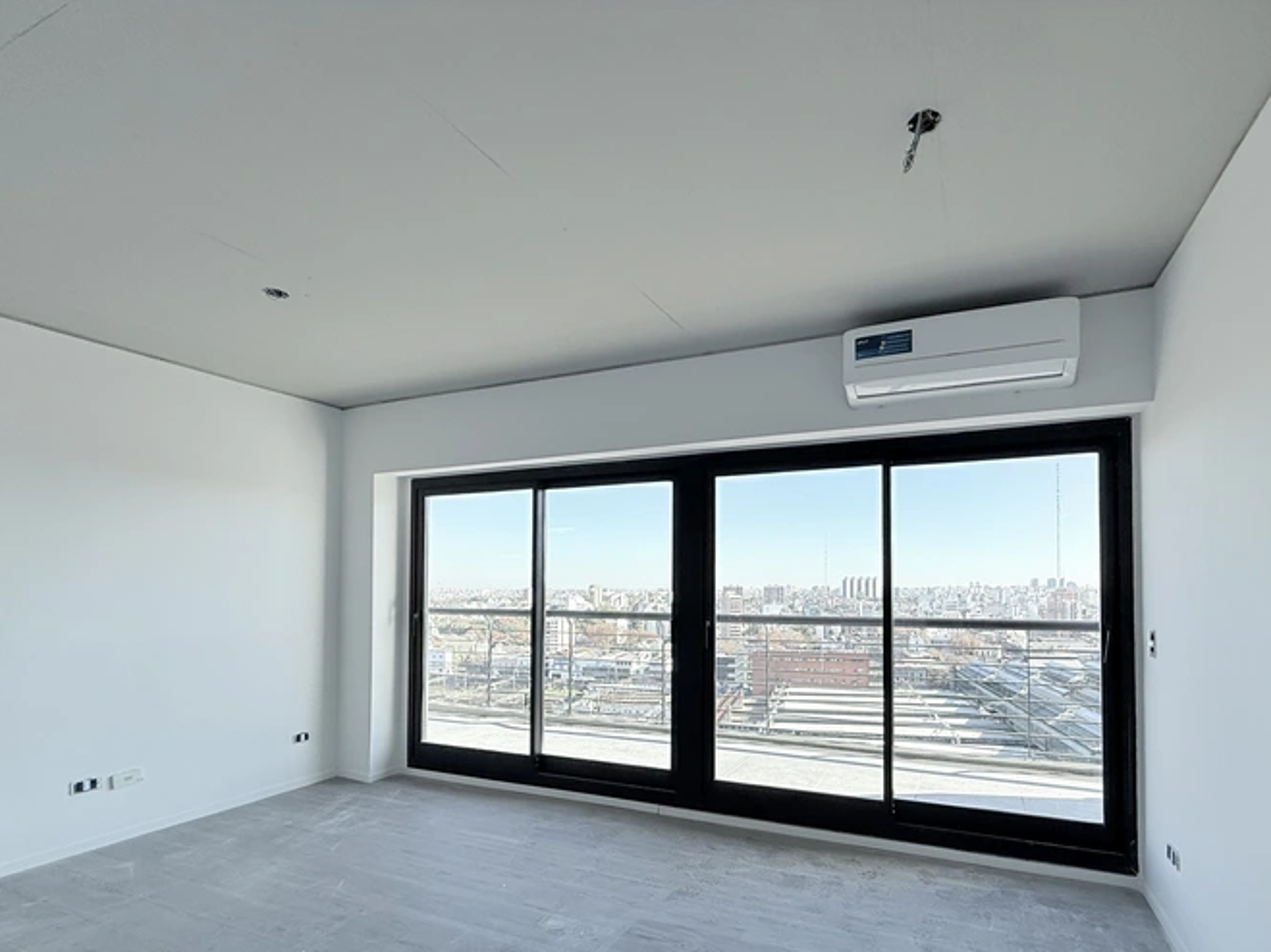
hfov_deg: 90.3
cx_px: 739
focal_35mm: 17
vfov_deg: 73.8
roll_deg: +0.1
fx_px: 624
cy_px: 576
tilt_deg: +1.4
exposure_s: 1/613
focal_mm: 2.22
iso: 50
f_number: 2.2
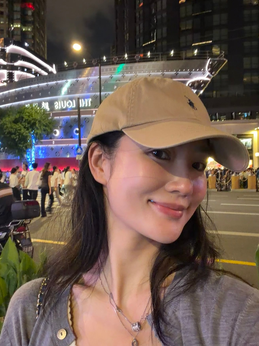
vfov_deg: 60.0
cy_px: 173
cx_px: 130
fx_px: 299
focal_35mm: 30
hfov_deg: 46.8
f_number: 1.9
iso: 500
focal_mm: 2.71
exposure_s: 1/20
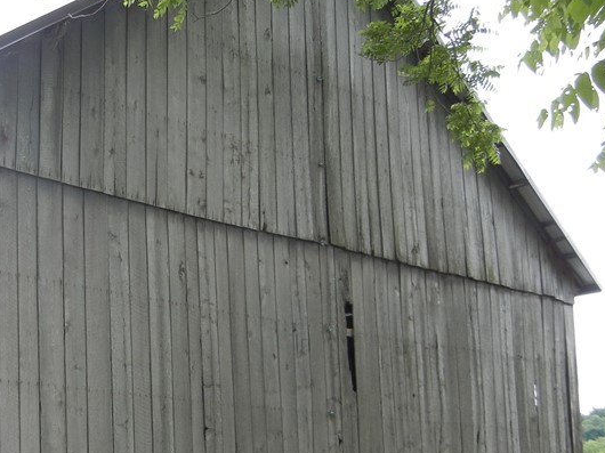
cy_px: 387
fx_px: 1013
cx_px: 107
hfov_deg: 32.2
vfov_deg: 24.6
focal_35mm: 58
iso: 160
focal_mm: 5.4
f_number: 3.5
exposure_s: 1/85
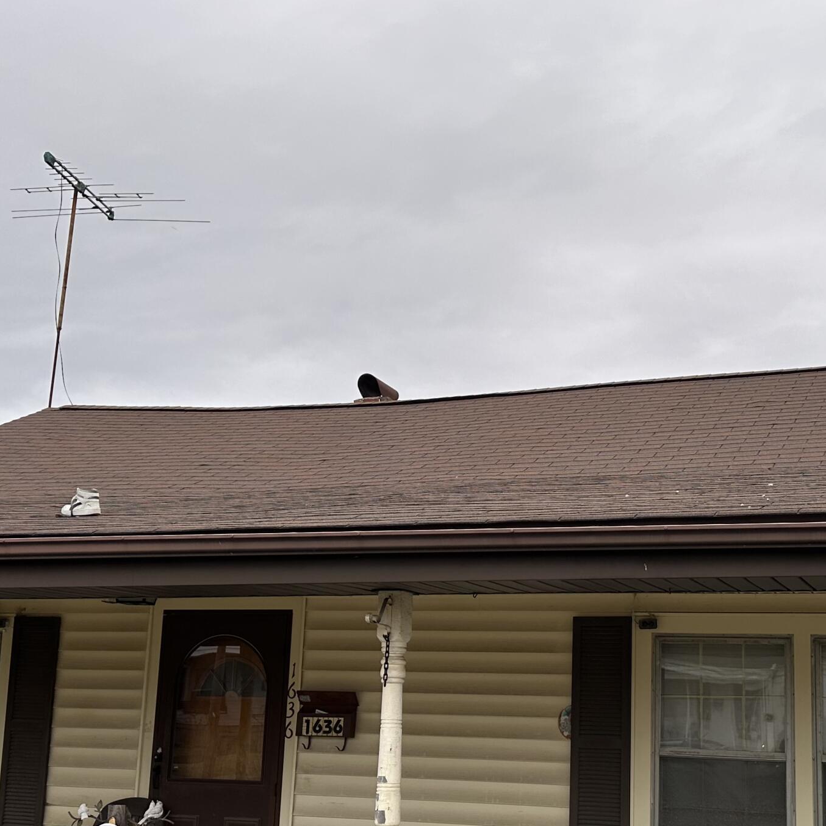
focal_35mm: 47
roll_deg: -1.1
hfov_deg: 35.7
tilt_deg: +8.5
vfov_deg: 35.7
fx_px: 1269
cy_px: 549
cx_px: 544
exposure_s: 1/133
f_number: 1.78
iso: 64
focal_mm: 6.86
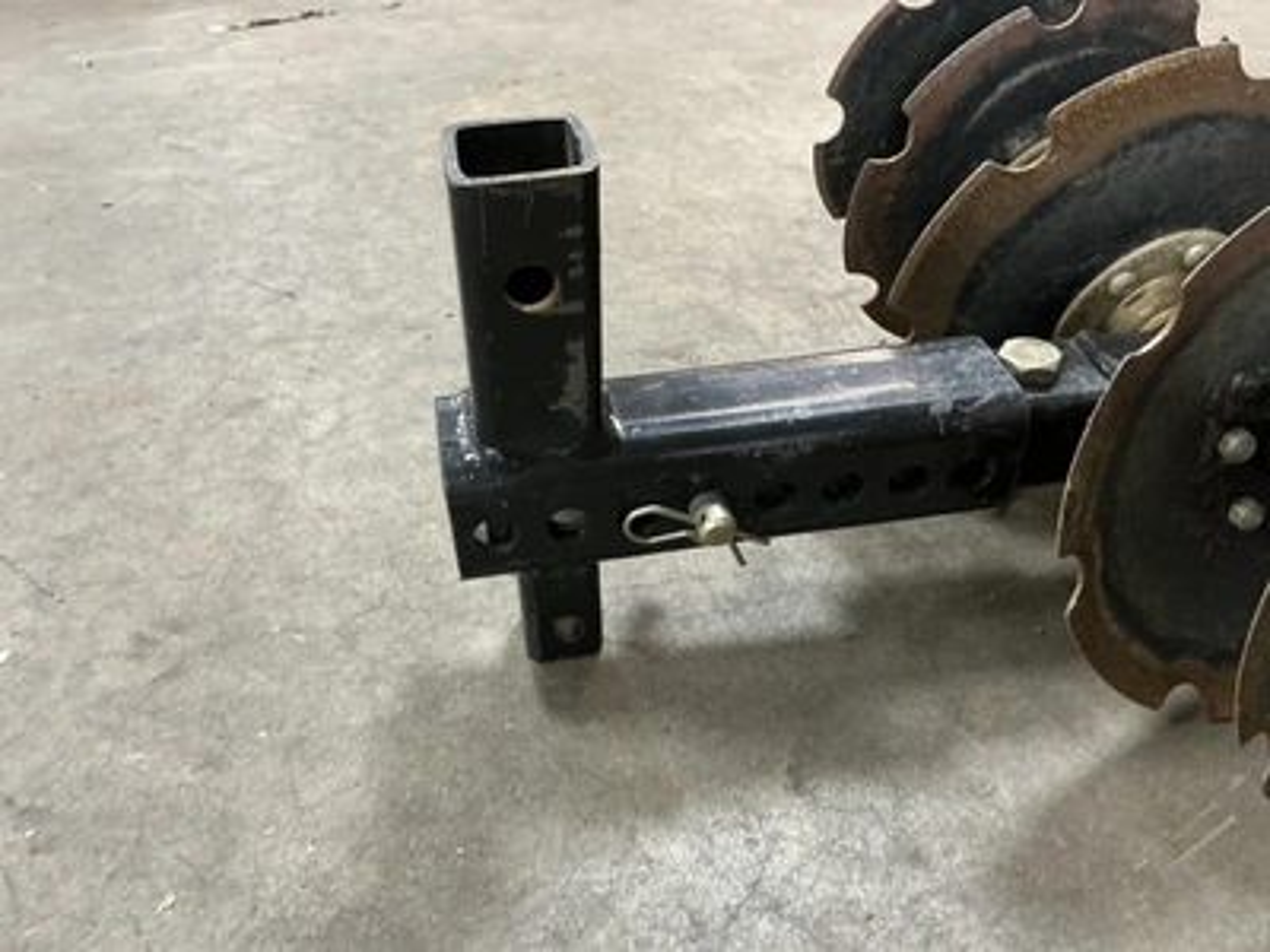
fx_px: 1027
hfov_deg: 63.4
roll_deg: -3.0
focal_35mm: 28
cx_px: 635
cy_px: 476
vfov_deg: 49.7
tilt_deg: -37.7
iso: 320
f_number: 1.8
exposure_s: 1/30
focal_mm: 3
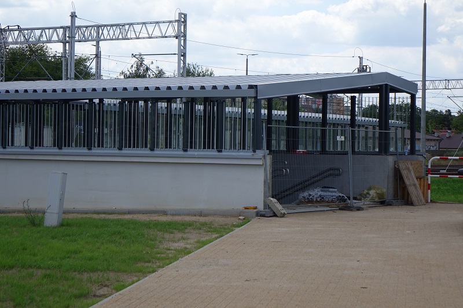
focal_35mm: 88
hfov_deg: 23.1
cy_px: 154
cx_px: 232
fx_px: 1131
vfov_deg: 15.5
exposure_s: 1/800
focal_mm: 32.29
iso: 125
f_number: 4.5
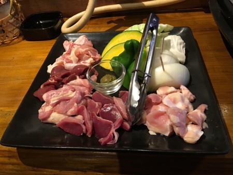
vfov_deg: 48.3
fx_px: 195
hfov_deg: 61.6
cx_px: 116
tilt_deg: -45.3
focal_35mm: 29
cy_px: 88
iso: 80
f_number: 2.2
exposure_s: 1/10
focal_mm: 4.15
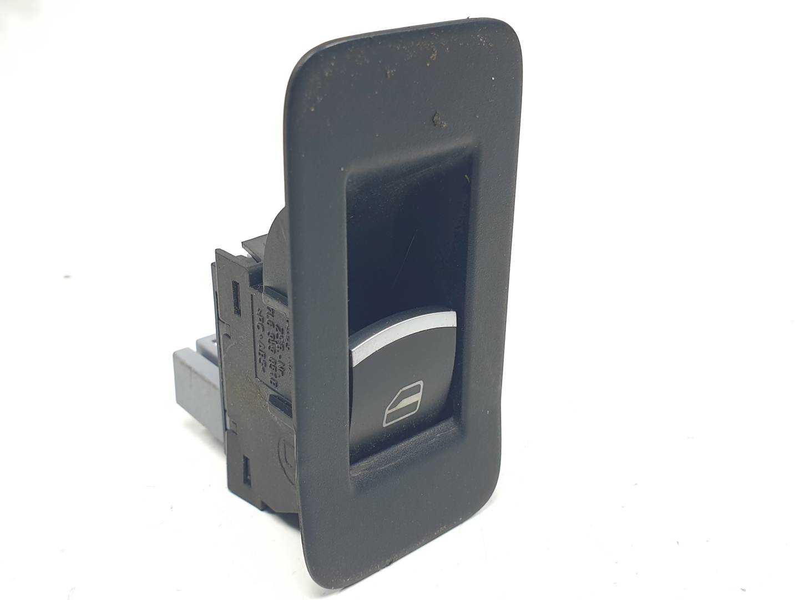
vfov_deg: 53.1
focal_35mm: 26
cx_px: 400
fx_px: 600
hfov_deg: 67.3
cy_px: 300
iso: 50
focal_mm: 4.3
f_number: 2.4
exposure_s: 1/128
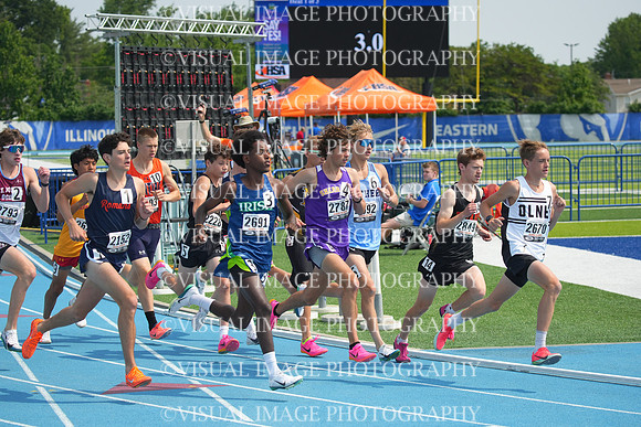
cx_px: 320
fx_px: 2315
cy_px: 214
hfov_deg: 15.8
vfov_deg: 10.6
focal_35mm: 130
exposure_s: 1/3200
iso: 500
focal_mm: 130
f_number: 5.6
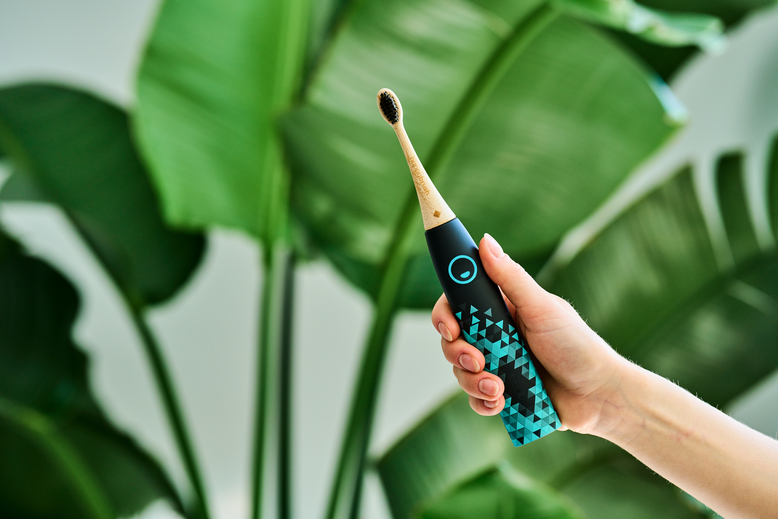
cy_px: 260
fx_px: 1837
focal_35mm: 85
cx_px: 389
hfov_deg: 23.9
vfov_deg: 16.1
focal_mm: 85
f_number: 4
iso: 160
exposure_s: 1/200
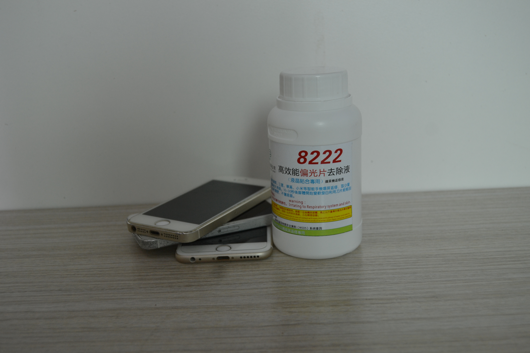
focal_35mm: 57
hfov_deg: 35.1
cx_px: 265
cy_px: 176
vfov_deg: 23.8
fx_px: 839
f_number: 5.6
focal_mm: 38
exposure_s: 1/125
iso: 360
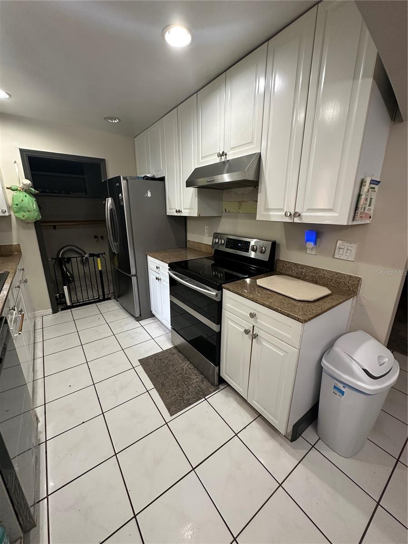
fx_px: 220
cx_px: 204
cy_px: 272
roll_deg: -1.5
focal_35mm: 14
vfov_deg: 102.1
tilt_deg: -14.8
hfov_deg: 85.7
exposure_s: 1/60
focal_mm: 2.22
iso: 160
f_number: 2.2
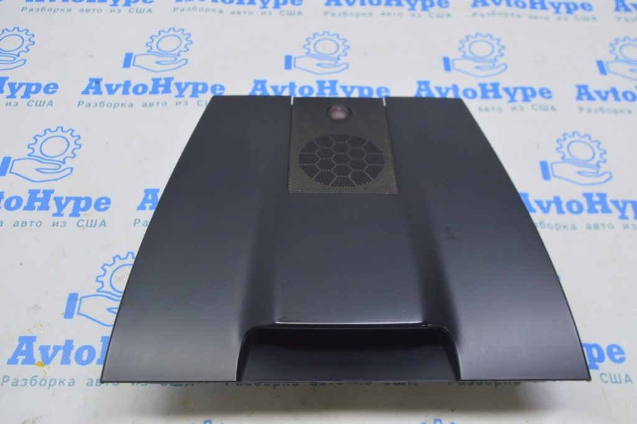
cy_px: 212
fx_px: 636
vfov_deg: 36.8
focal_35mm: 36
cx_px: 318
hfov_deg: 53.2
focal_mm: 24
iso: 400
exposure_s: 1/20
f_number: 5.6
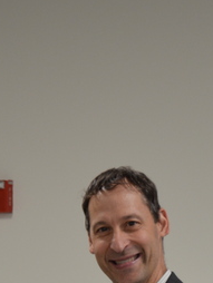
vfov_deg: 7.2
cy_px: 550
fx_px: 2187
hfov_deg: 5.6
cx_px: 63
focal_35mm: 267
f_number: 5.3
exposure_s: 1/15
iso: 450
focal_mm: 46
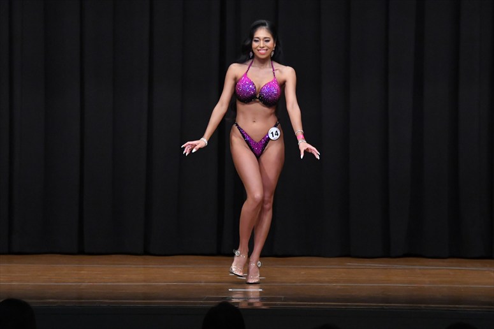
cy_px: 164
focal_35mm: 225
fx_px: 3086
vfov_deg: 6.1
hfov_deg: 9.2
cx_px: 247
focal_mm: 150
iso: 6400
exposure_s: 1/400
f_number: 5.6
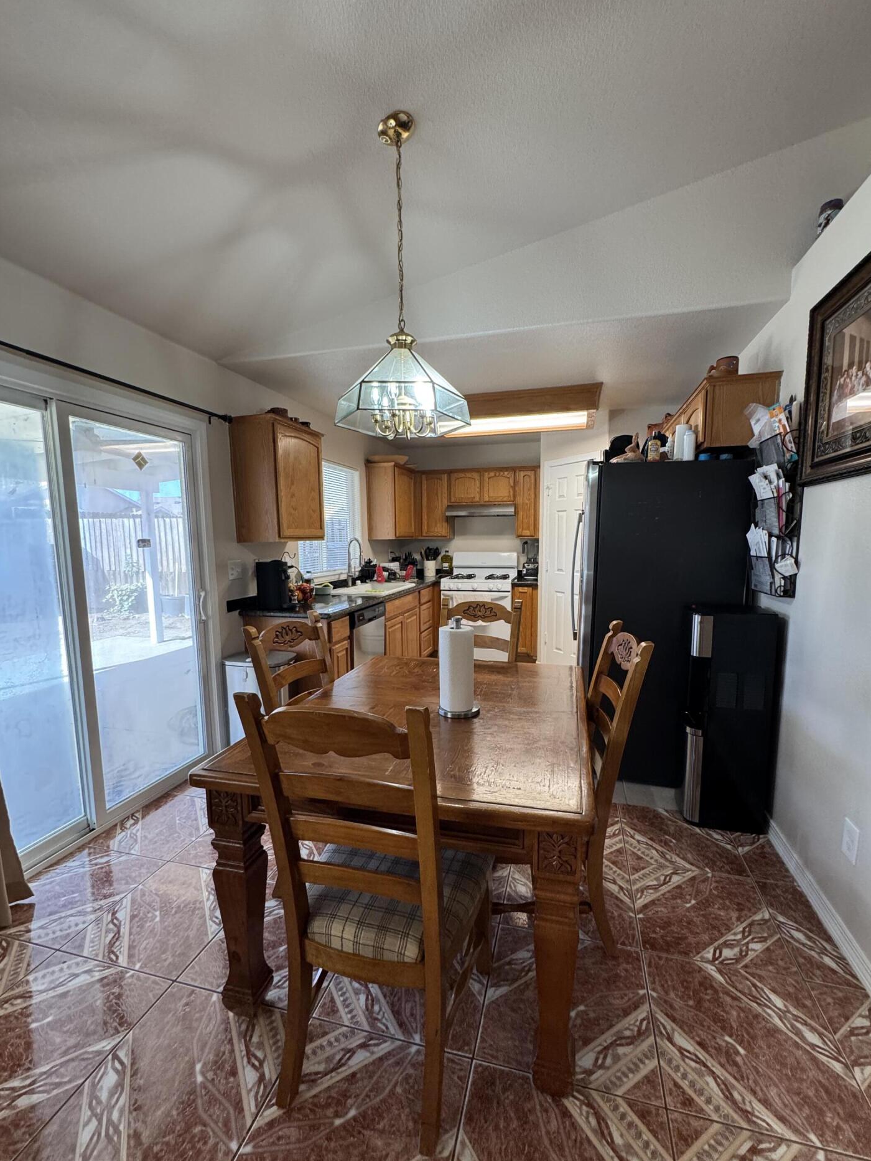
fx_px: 503
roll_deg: +0.6
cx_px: 446
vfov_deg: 98.2
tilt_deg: -7.2
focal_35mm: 15
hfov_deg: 81.7
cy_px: 596
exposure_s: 1/120
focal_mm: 2.22
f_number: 2.2
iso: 250
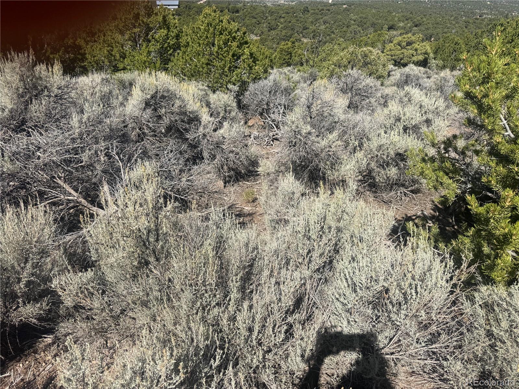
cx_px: 260
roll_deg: -0.9
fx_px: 360
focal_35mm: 24
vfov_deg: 56.8
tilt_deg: -32.5
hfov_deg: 71.6
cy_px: 194
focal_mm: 6.76
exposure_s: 1/4310
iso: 80
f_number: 1.78
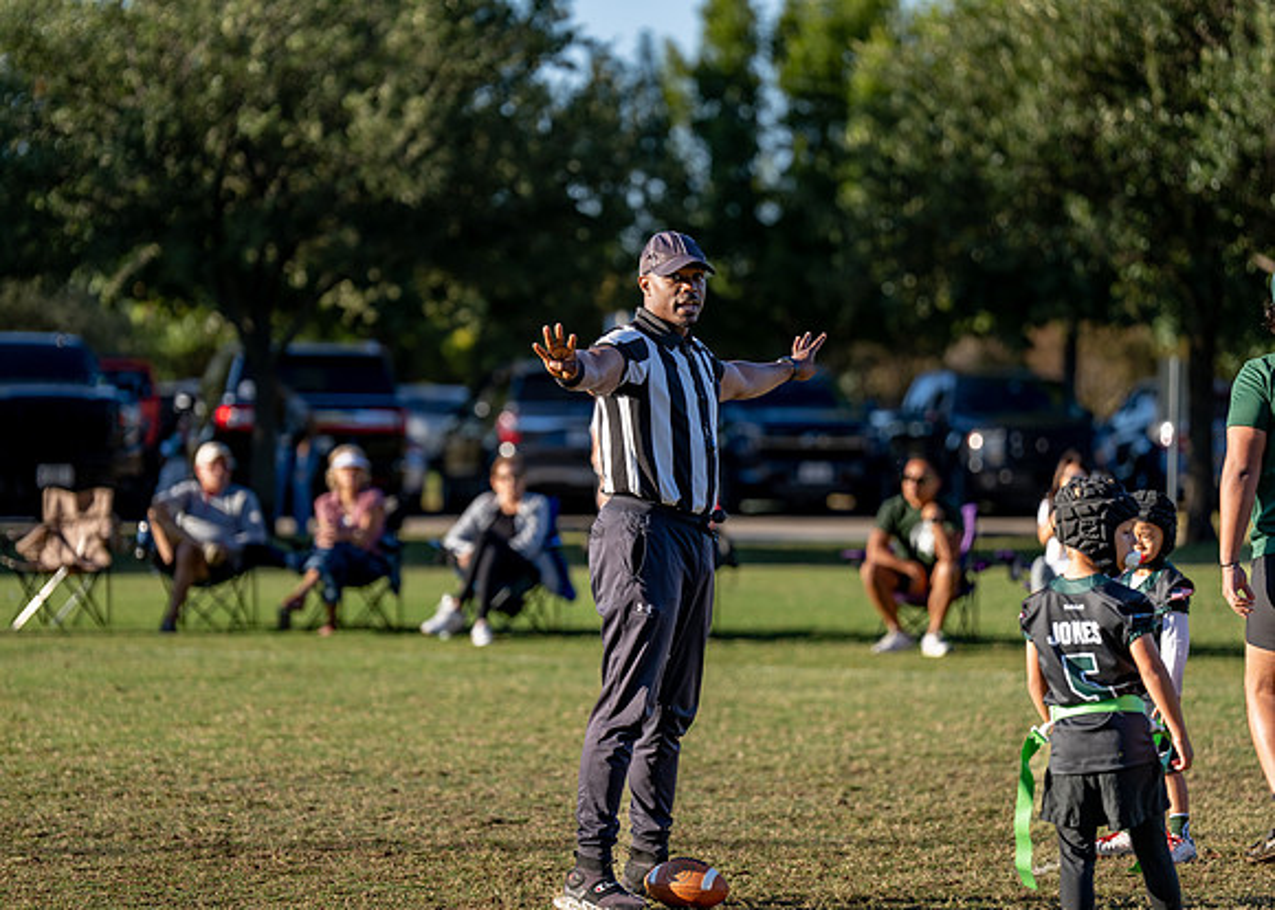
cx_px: 638
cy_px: 455
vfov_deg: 9.1
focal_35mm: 158
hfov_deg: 12.7
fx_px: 5728
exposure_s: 1/1250
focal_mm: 151
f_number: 2.8
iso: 160
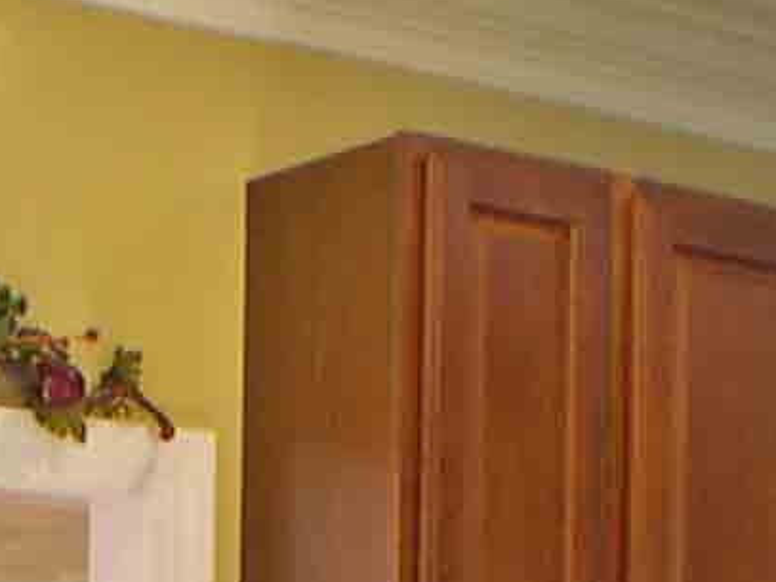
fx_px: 4751
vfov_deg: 6.8
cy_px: 1198
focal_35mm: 212
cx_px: 51
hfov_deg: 9.3
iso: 100
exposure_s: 1/28.7
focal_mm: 8
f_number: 2.8
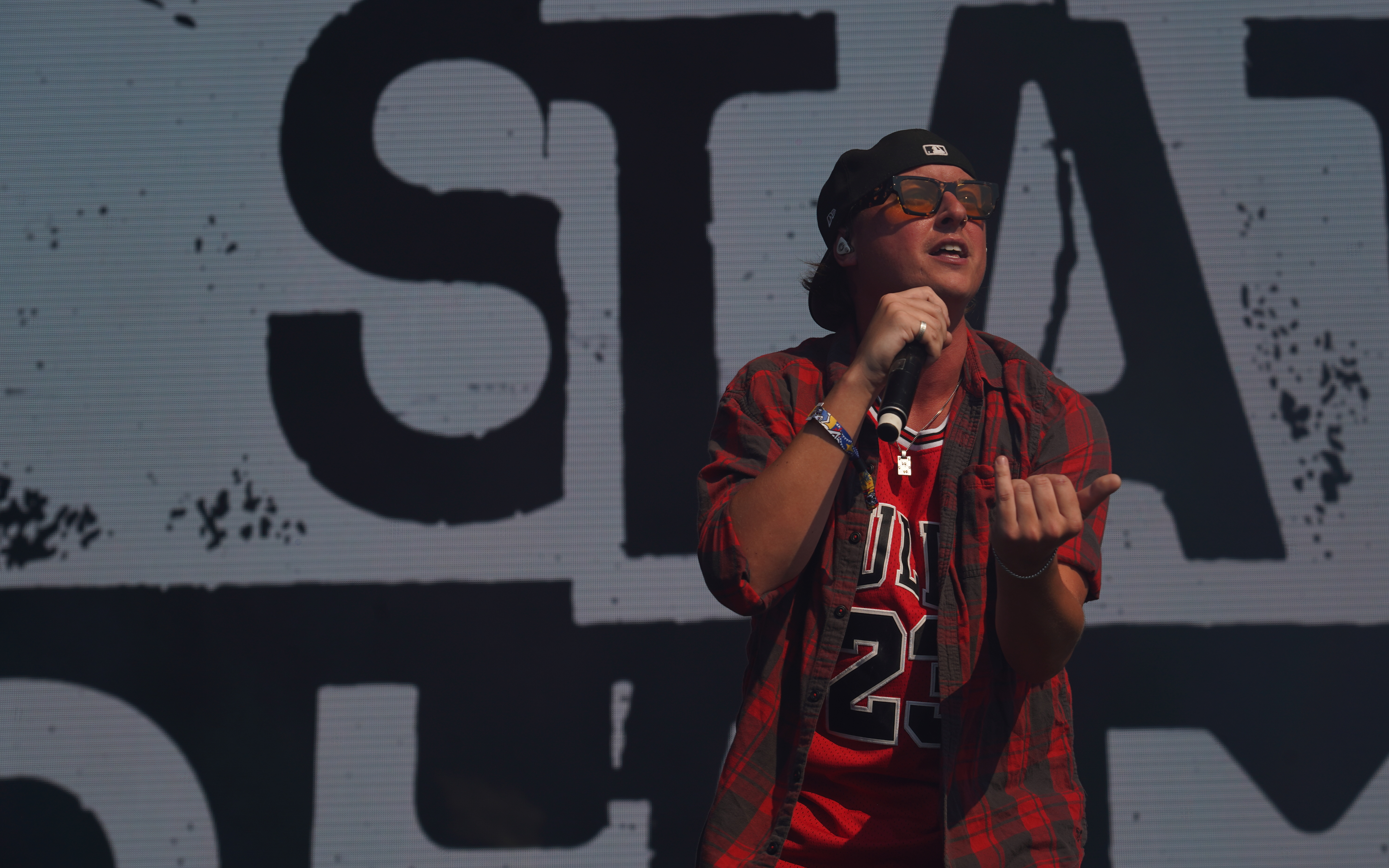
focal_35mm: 108
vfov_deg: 12.1
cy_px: 420
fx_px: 4088
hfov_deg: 19.3
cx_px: 691
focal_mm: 105
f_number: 8
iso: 100
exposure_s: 1/640
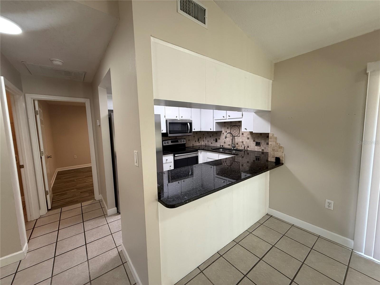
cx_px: 190
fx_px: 154
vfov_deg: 85.7
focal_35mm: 14
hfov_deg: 102.1
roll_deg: +1.7
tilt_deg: -4.6
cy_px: 142
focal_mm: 2.22
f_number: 2.2
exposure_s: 1/120
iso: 160
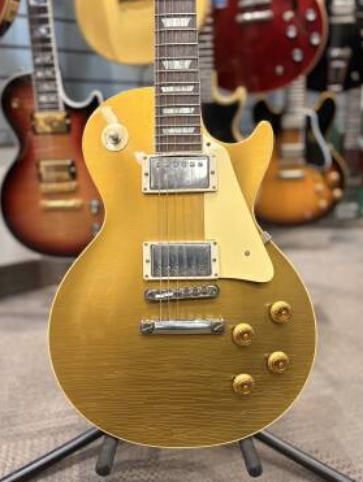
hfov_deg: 49.8
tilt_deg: -16.5
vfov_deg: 63.4
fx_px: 391
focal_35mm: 28
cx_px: 177
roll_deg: +1.8
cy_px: 242
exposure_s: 1/60
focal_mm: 5.96
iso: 125
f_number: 1.6
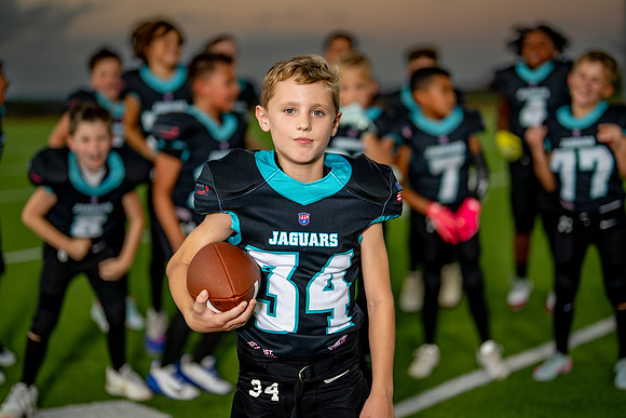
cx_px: 321
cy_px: 194
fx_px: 946
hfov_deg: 36.6
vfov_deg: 24.9
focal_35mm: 54
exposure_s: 1/400
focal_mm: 50
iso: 100
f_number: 1.2
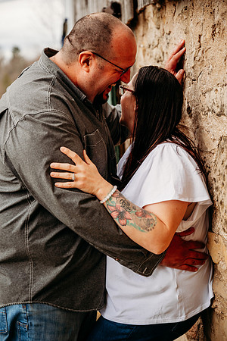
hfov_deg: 19.5
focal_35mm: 70
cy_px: 170
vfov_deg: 28.8
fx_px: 662
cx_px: 114
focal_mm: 70
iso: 320
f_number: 3.5
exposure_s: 1/250
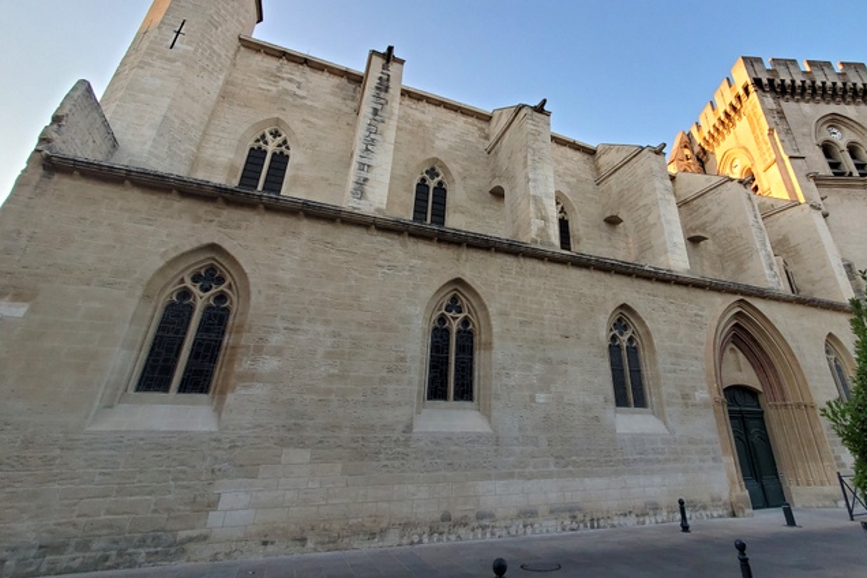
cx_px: 514
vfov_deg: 69.8
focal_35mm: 17
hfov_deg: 92.2
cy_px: 234
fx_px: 409
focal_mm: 1.8
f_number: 2.2
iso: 50
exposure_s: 1/111
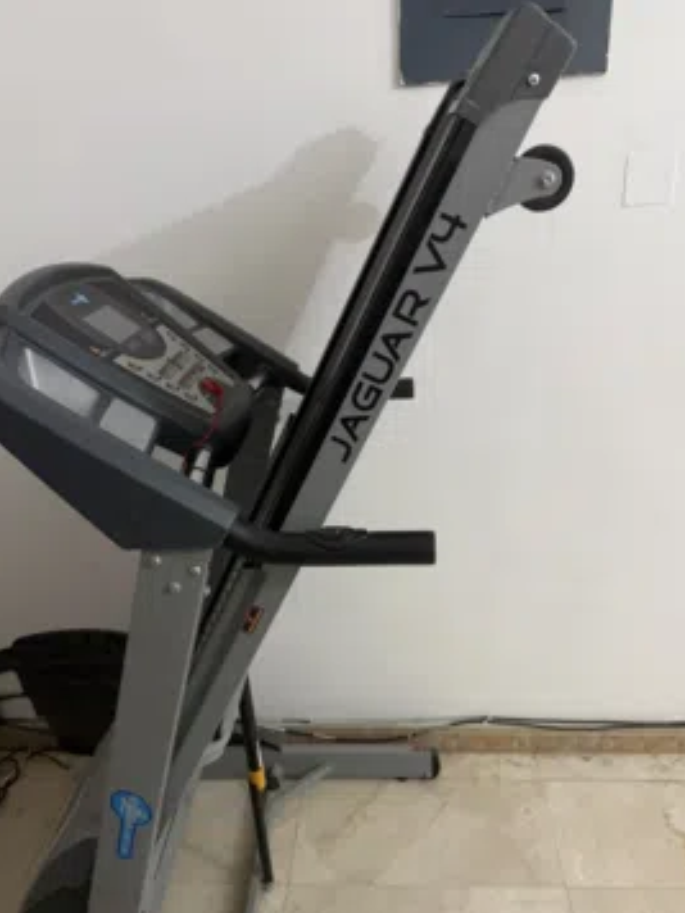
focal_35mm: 27
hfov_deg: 51.4
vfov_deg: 65.1
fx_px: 712
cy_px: 510
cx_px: 341
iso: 800
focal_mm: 6.76
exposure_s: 1/33
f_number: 1.78
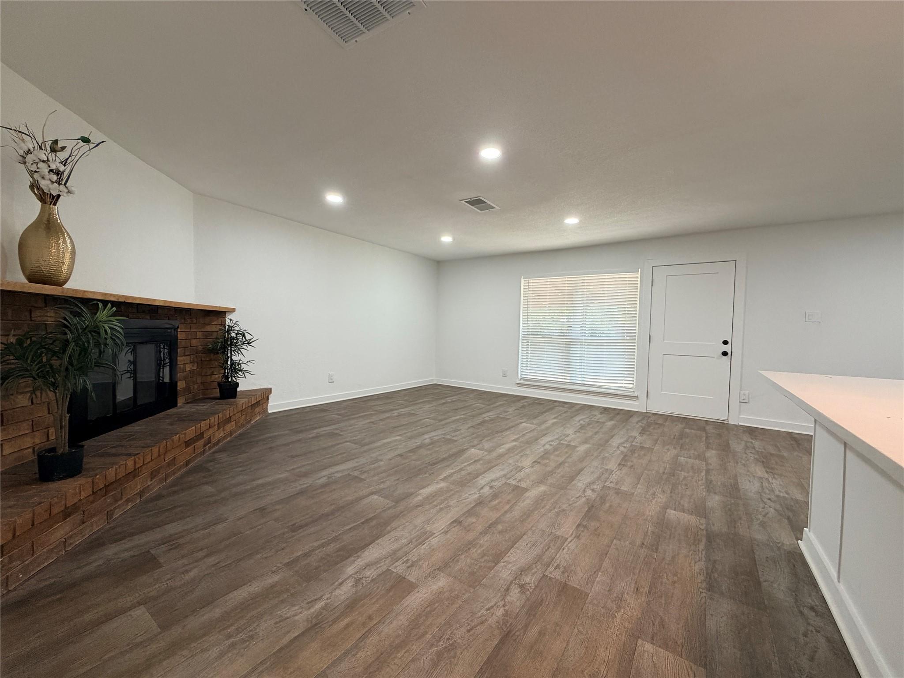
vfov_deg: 85.7
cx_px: 452
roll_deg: -1.2
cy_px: 339
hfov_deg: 102.1
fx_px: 366
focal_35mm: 14
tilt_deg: -1.1
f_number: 2.2
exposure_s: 1/60
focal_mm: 2.22
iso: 250
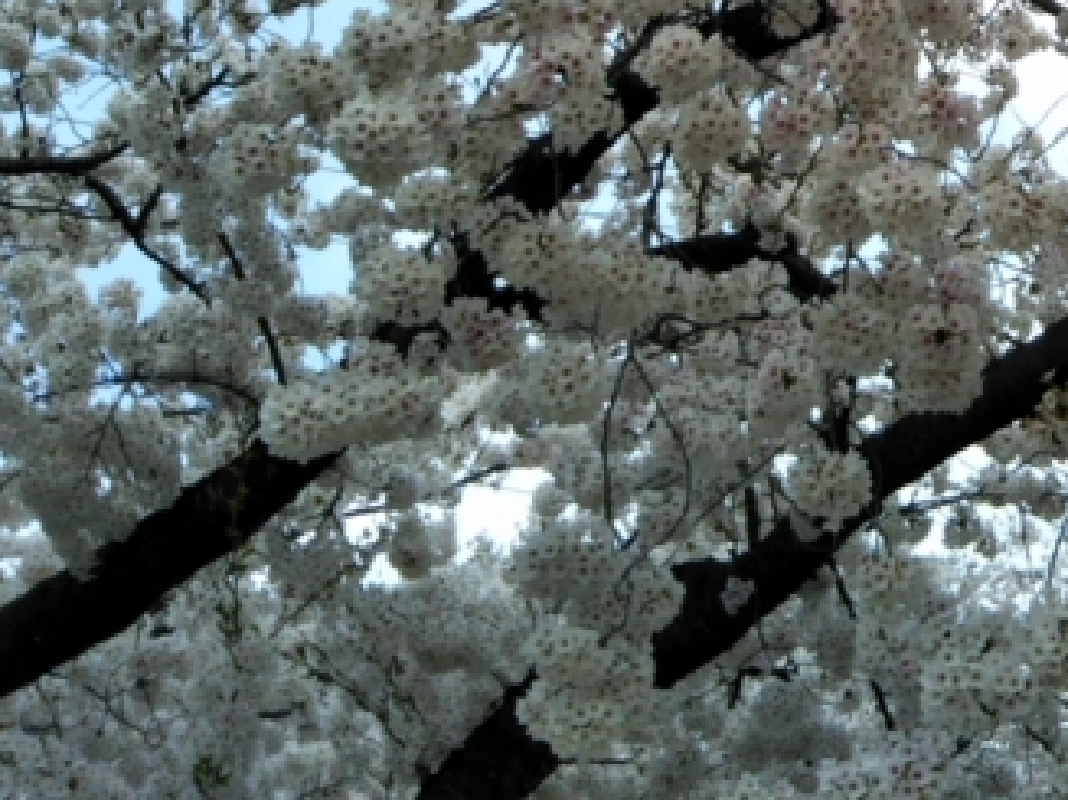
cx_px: 1130
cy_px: -444
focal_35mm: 94
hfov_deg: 20.1
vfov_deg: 14.5
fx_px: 2899
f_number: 2.2
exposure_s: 1/697
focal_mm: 4
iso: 27
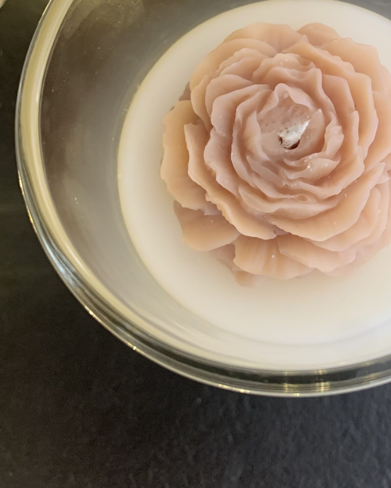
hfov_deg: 32.6
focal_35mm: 45
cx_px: 306
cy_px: 128
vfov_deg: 40.1
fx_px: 651
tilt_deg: -72.6
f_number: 1.8
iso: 250
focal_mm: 4.25
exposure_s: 1/60
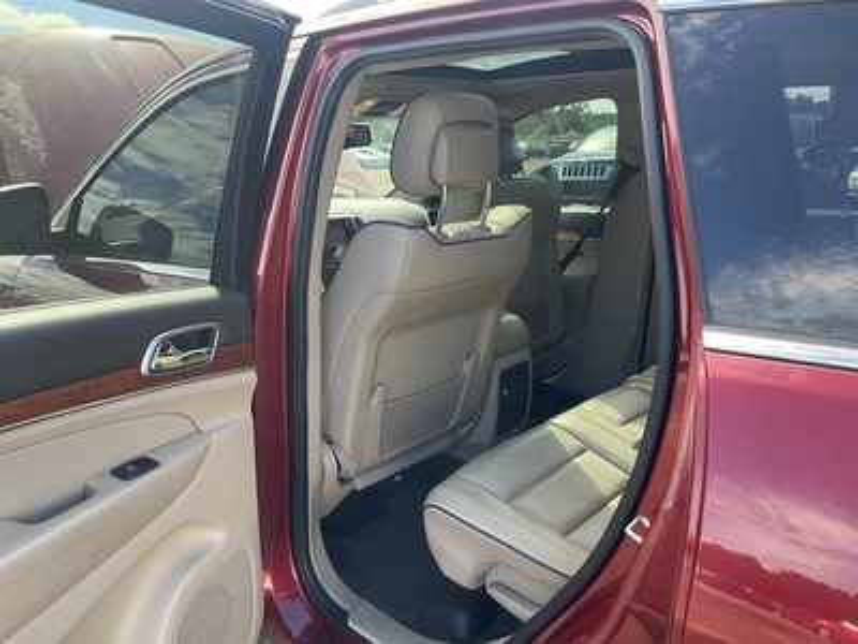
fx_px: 719
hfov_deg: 61.7
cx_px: 429
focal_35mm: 29
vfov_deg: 48.2
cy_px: 322
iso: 25
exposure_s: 1/166
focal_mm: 3
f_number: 1.8
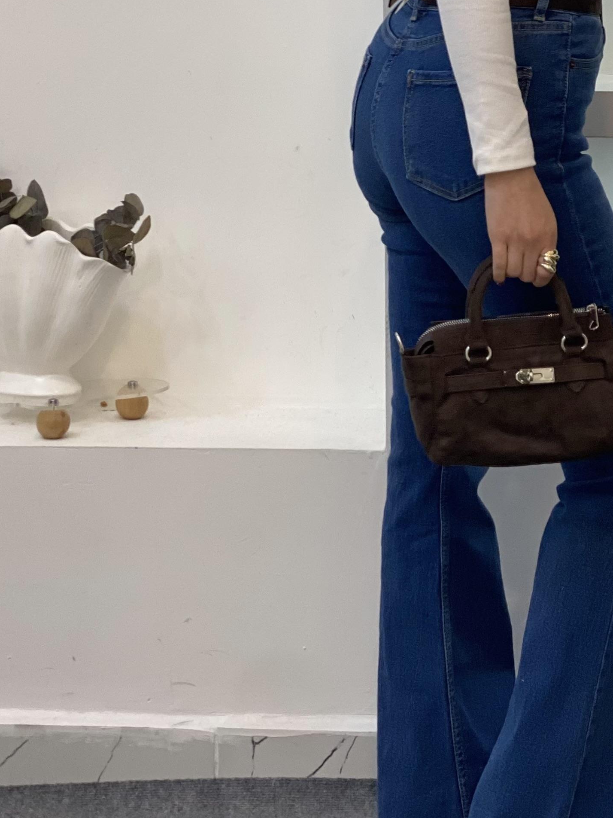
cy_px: 150
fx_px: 2550
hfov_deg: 13.7
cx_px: 381
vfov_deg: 18.0
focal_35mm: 108
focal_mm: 6
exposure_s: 1/100
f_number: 2
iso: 80
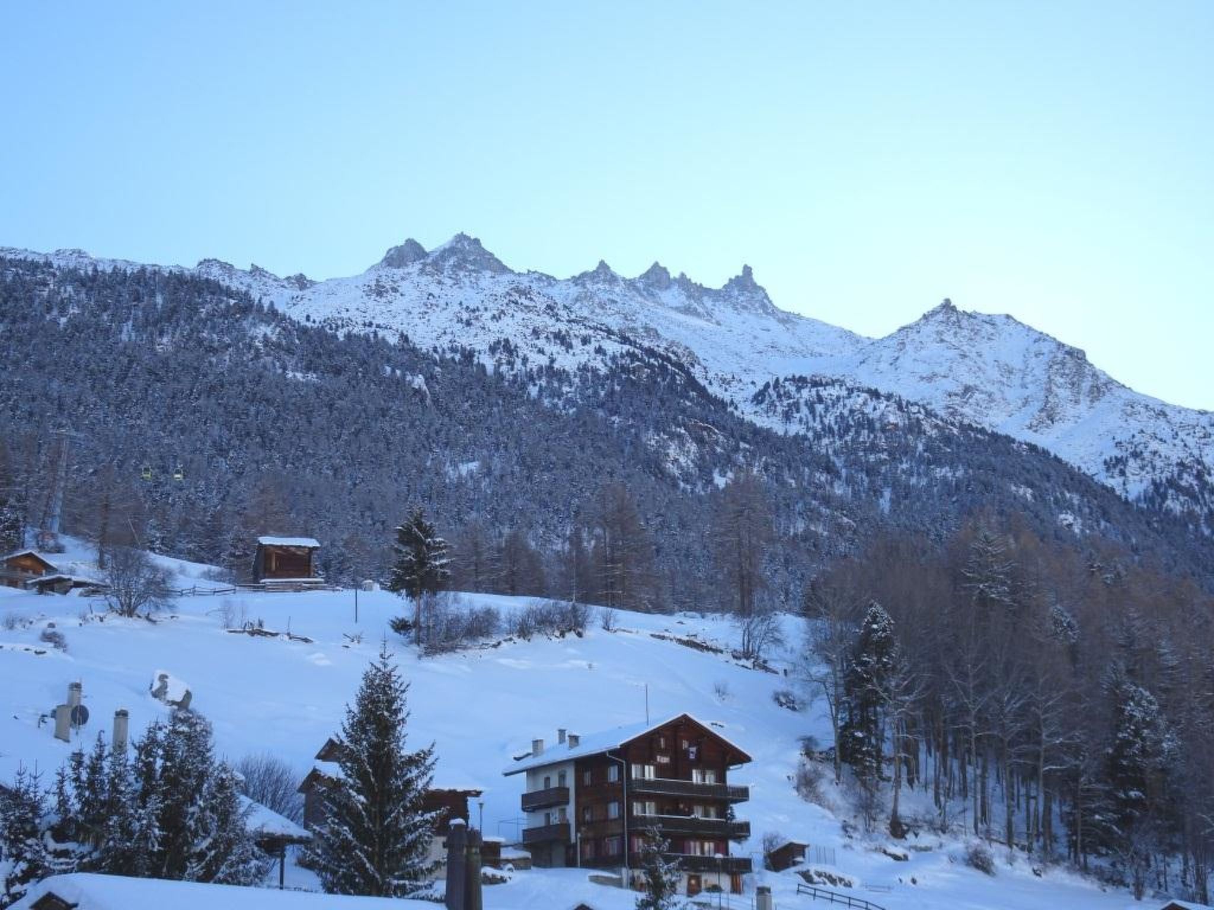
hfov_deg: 36.8
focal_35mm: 52
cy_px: 455
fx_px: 1824
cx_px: 607
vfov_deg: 28.0
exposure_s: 1/400
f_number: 4.5
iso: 80
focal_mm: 8.84
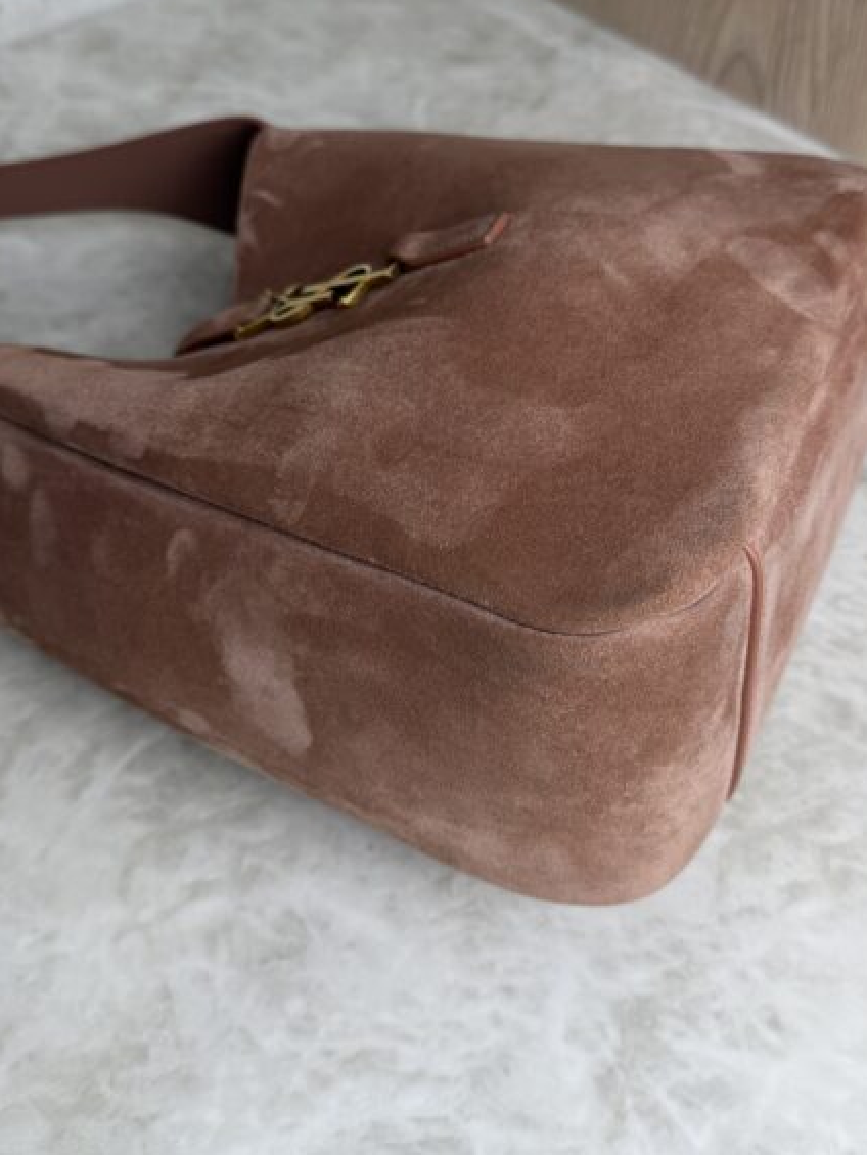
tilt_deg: -48.5
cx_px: 495
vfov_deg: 53.8
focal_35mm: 34
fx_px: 1135
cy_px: 505
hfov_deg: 41.7
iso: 64
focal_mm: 6.76
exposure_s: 1/214
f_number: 1.78
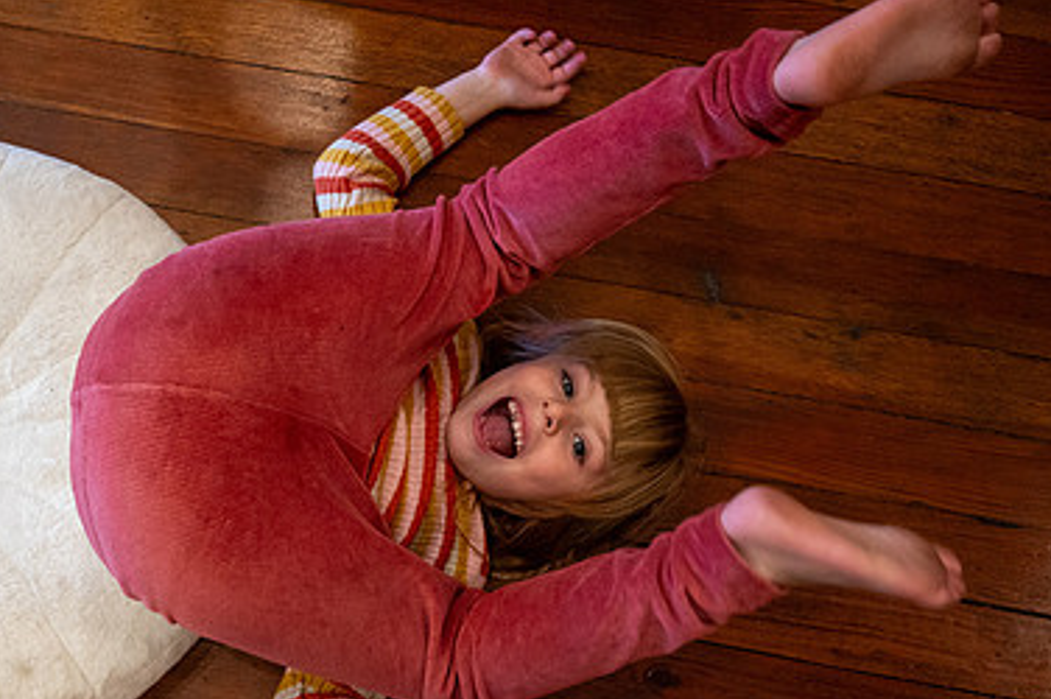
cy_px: 484
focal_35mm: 37
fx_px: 1079
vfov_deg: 35.4
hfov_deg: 50.2
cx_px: 285
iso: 3200
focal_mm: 24
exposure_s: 1/125
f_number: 4
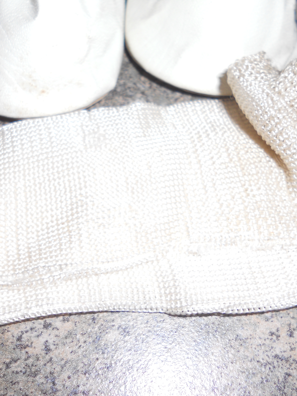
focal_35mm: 43
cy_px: 199
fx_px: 492
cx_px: 106
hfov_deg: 33.4
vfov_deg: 43.8
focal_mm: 5.8
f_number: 8.8
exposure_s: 1/25
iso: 80
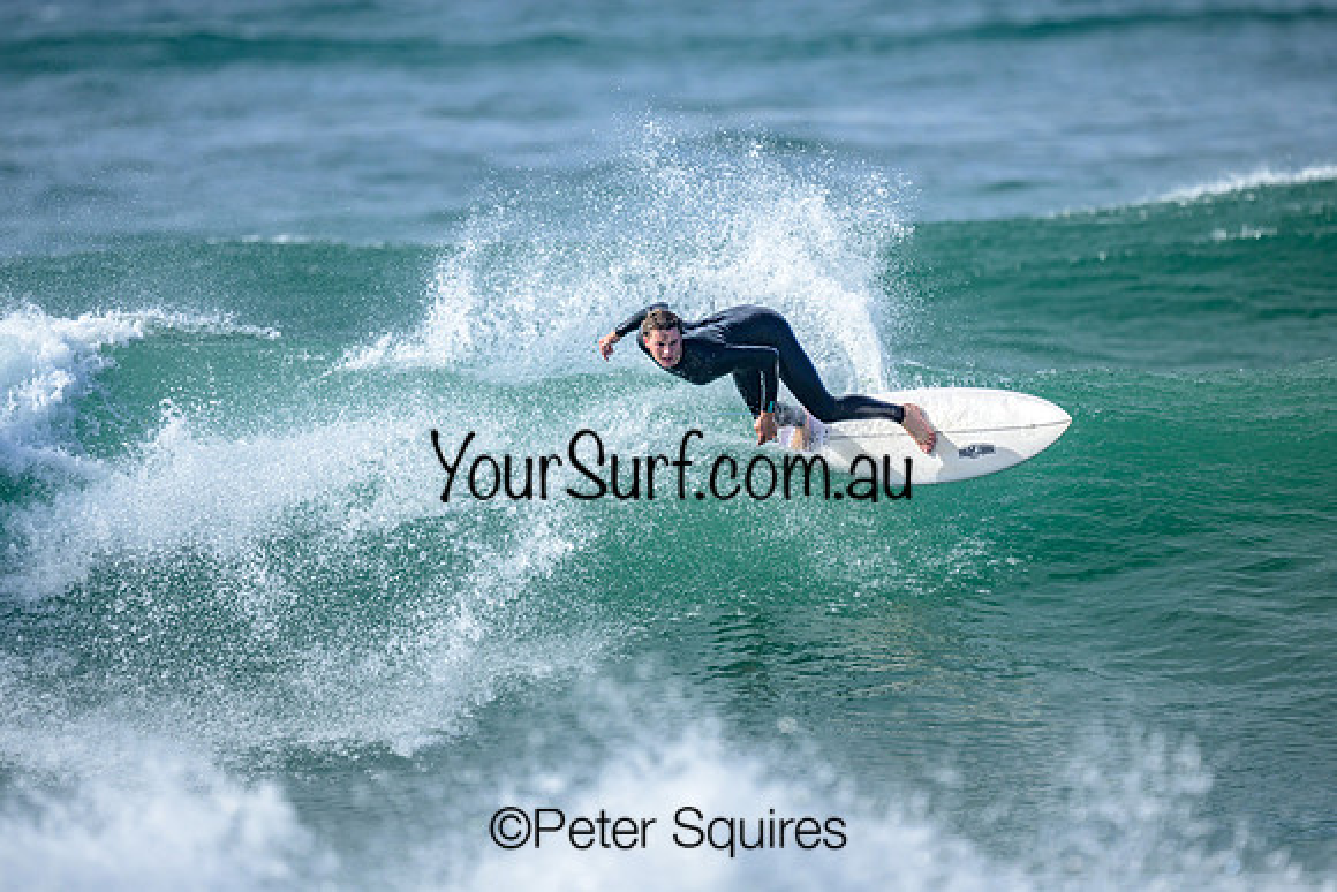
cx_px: 587
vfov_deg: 1.5
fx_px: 33334
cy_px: 392
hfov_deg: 2.3
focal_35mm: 897
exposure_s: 1/2000
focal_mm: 800
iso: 320
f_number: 6.3
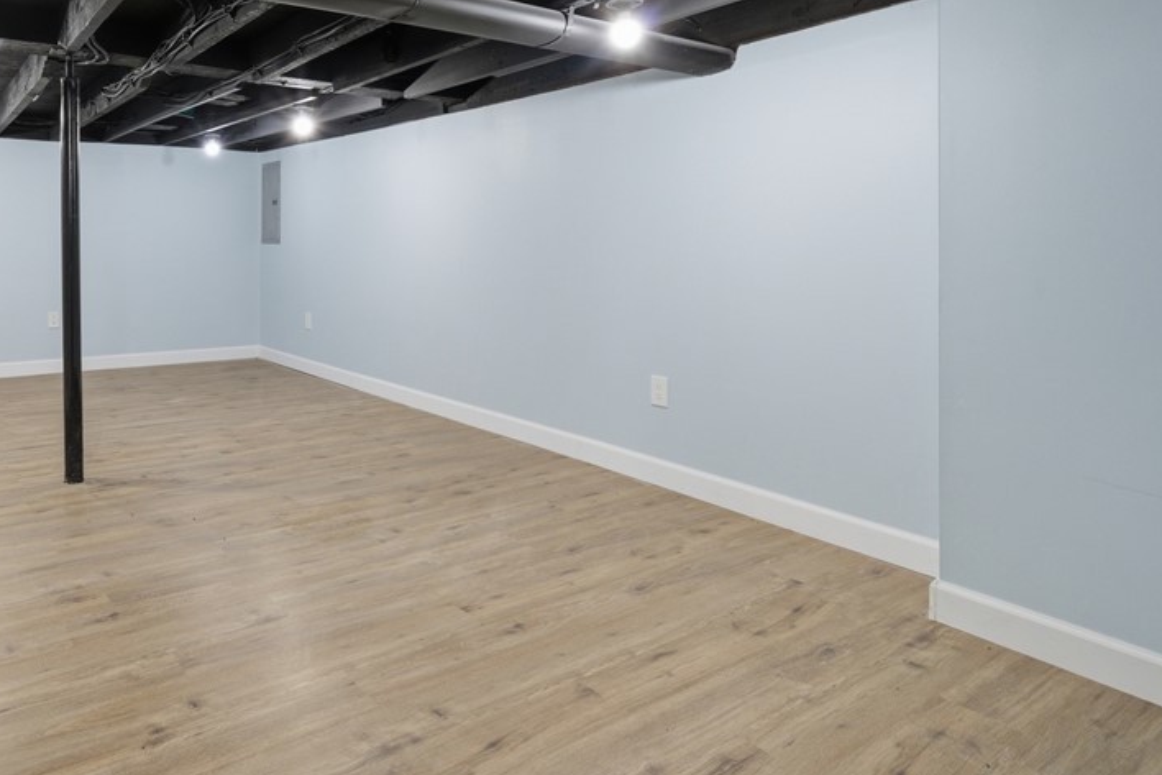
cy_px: 250
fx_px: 742
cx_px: 335
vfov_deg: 53.9
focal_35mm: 23
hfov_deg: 72.4
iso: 250
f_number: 9
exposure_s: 1/25
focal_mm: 15
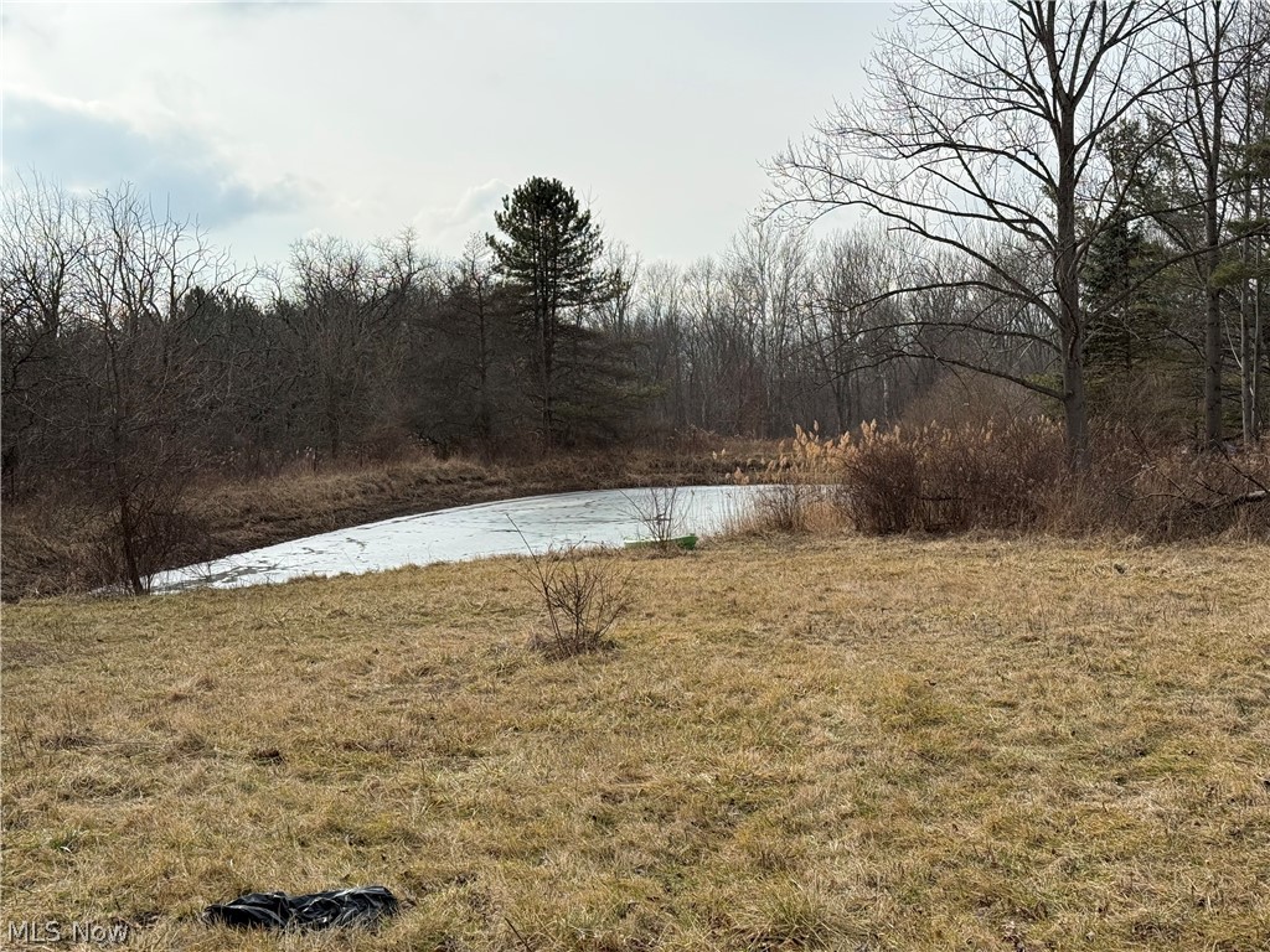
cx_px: 635
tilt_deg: -2.2
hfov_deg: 39.7
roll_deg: +1.5
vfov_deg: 30.3
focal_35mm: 48
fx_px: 1761
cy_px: 476
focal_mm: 6.76
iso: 80
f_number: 1.78
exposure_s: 1/5208
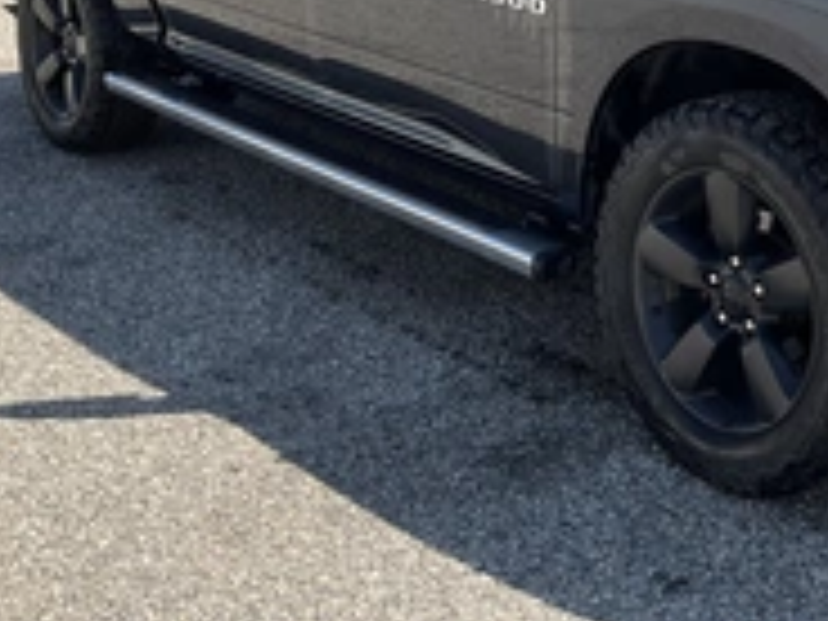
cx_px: 774
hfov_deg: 29.2
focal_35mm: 63
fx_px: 1507
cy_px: -9
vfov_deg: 22.3
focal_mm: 3
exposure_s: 1/978
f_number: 1.8
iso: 25
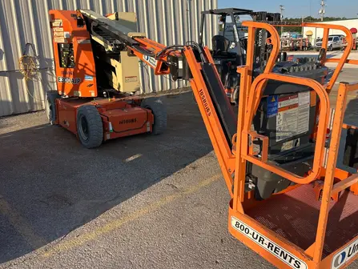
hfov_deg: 56.5
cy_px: 113
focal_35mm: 32
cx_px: 207
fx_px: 331
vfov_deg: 44.1
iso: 50
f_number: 1.5
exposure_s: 1/2083
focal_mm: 5.7
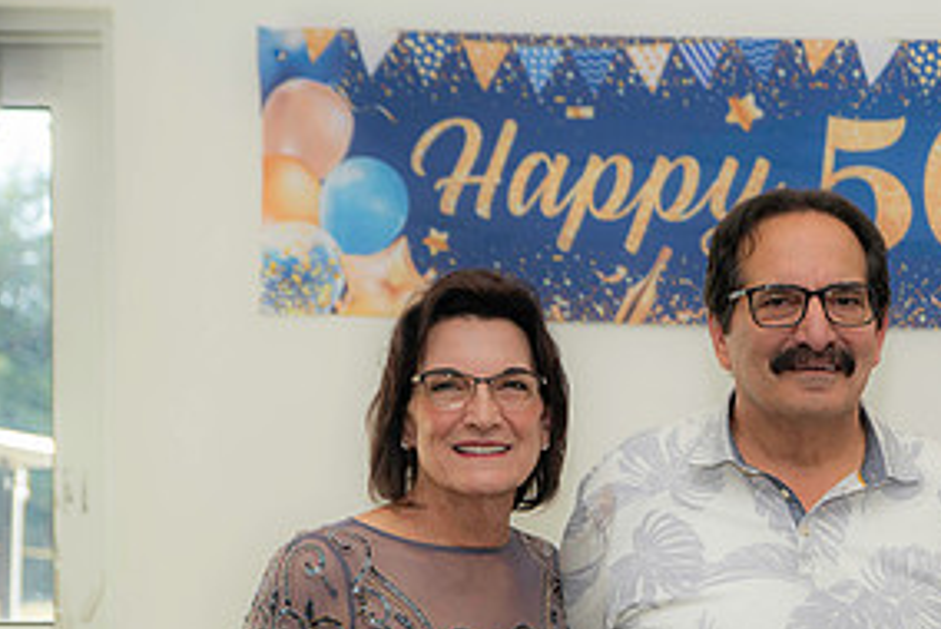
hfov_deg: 19.4
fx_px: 2669
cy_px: 548
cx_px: 944
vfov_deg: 13.4
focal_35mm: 102
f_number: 3.2
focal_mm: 50
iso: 160
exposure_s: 1/125
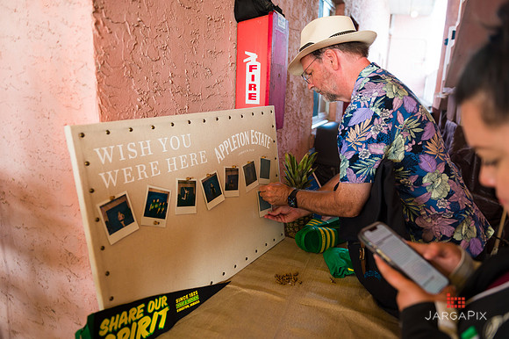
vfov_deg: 49.5
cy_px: 170
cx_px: 254
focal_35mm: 26
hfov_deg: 69.4
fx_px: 367
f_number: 3.2
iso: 800
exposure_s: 1/160
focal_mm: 26
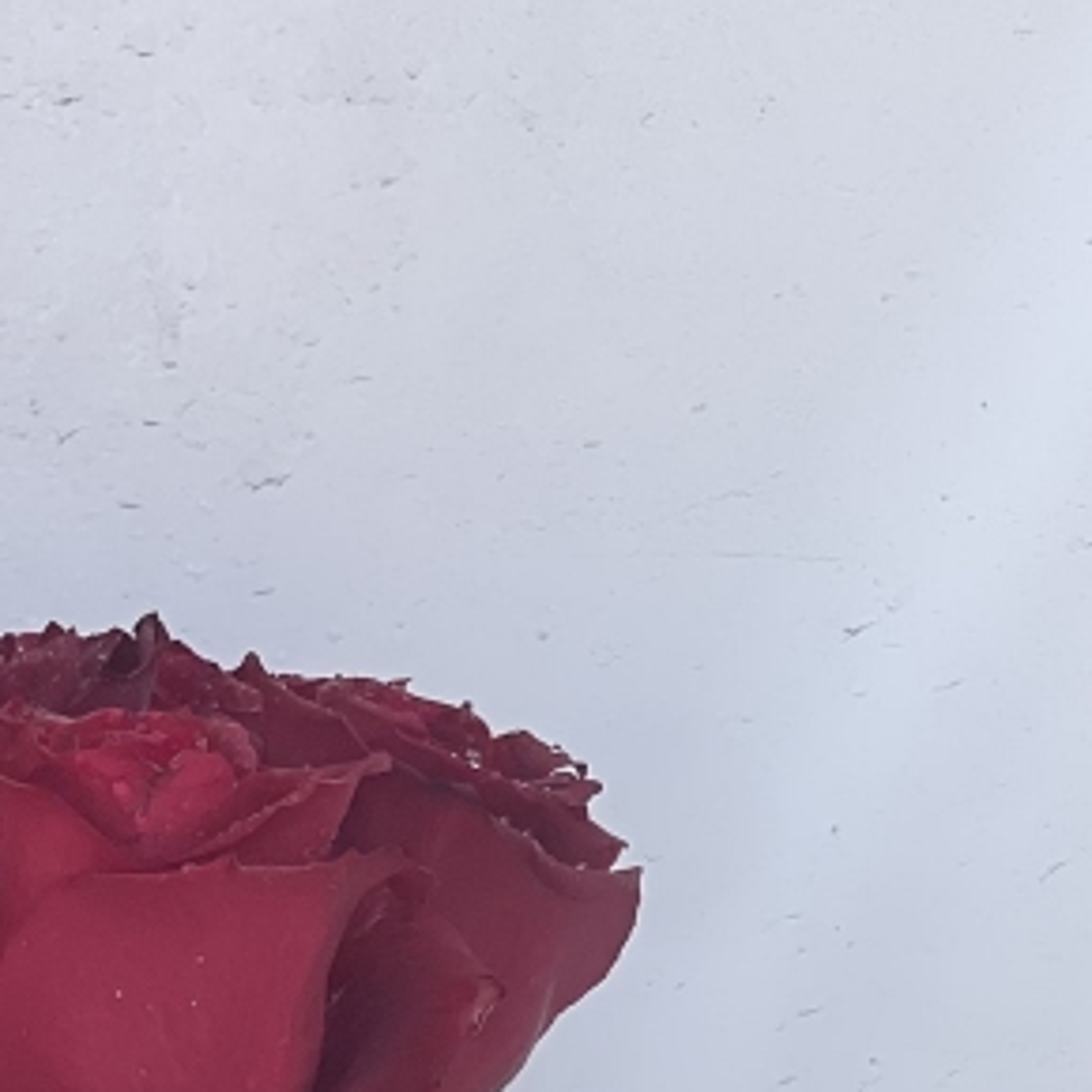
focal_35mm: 234
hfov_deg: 7.4
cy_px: 2109
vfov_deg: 7.2
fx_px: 8352
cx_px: -467
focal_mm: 7.5
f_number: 2.2
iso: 20
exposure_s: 1/459
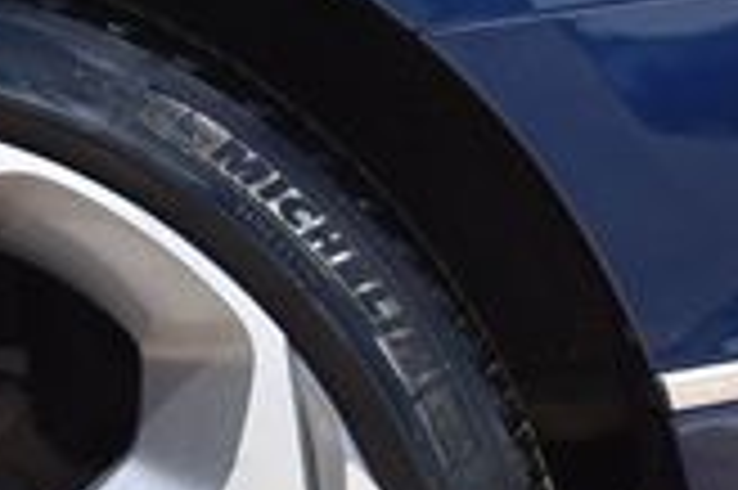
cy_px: 787
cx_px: 0
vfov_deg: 6.1
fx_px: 4546
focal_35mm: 222
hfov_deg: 9.2
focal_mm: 38
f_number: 8
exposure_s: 1/400
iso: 200
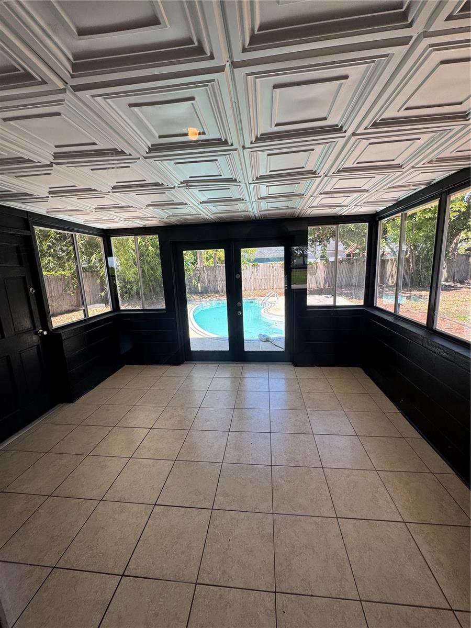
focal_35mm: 14
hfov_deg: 85.7
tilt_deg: -10.4
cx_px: 236
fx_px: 254
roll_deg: +1.5
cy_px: 314
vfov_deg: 102.1
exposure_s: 1/321
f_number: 2.2
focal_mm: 2.22
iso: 40
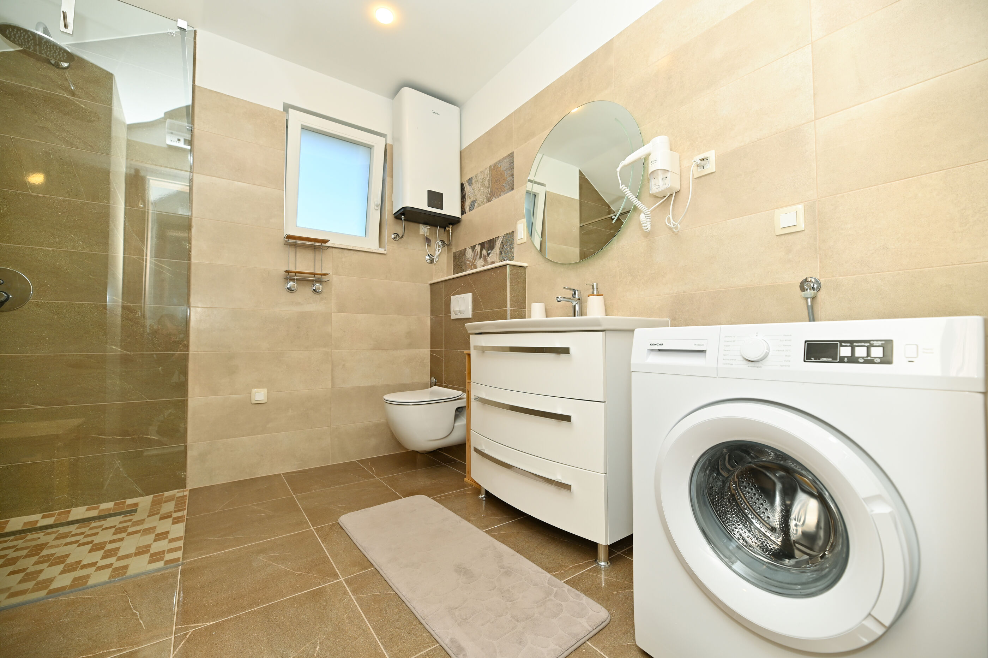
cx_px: 494
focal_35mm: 14
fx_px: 384
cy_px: 329
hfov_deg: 104.3
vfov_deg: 81.1
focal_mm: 14
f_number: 4
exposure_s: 1/200
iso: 100
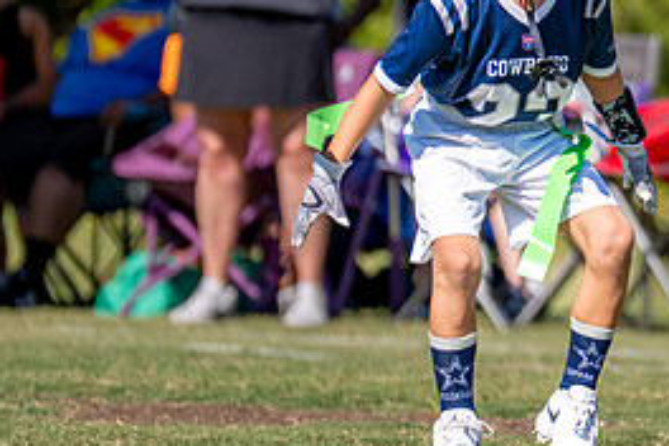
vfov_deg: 1.8
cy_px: 135
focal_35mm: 761
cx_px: 798
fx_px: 14141
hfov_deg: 2.7
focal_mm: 200
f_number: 2.8
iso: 160
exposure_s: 1/3200
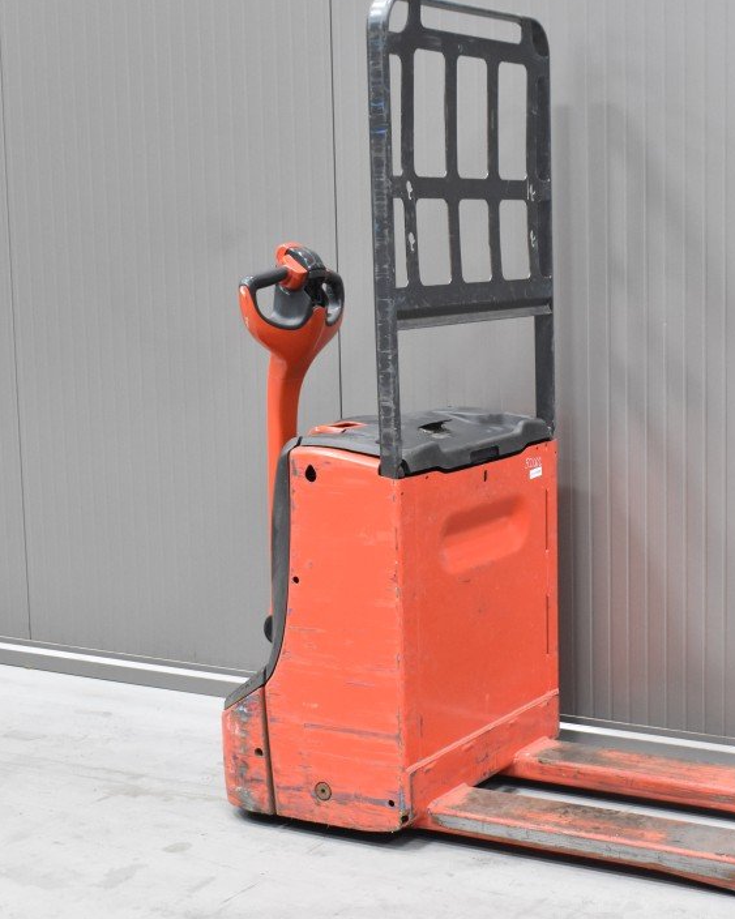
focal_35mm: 65
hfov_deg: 23.4
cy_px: 462
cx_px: 531
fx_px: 1762
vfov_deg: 29.2
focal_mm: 27
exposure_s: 1/25
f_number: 5.6
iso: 1600
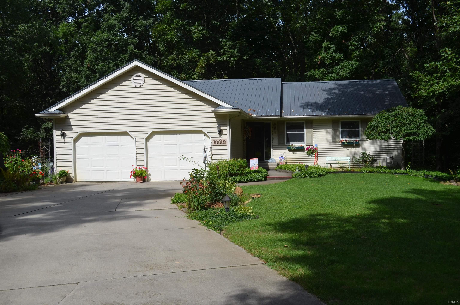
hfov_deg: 49.6
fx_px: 497
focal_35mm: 39
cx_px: 230
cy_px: 152
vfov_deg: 34.1
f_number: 8
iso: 200
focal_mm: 26
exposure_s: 1/500
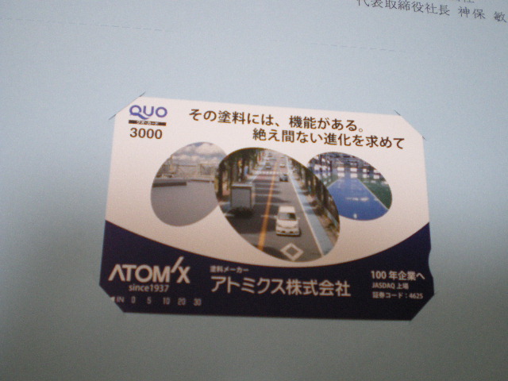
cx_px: 254
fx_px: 558
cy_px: 190
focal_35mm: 38
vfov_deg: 37.7
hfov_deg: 49.0
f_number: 3.1
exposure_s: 1/30
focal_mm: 6.3
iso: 320
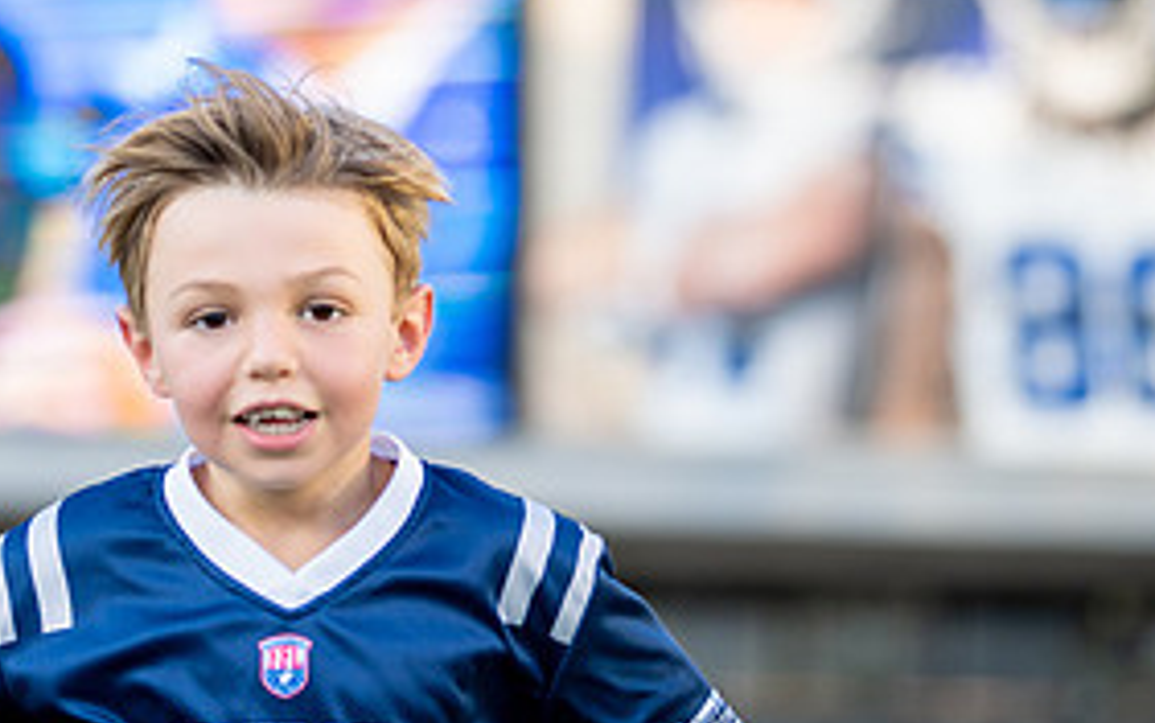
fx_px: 4567
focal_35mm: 145
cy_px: 139
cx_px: 682
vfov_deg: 9.0
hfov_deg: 14.4
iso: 125
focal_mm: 50
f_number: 1.2
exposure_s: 1/1600
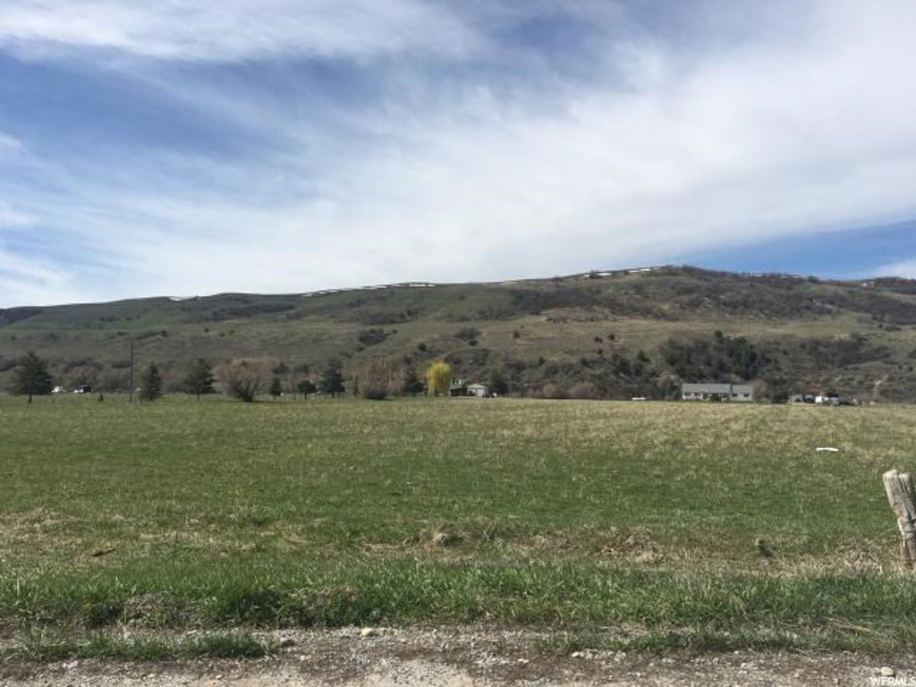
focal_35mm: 29
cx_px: 458
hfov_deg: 61.7
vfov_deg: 48.2
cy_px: 344
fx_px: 767
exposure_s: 1/2959
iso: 25
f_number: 2.2
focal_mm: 4.15
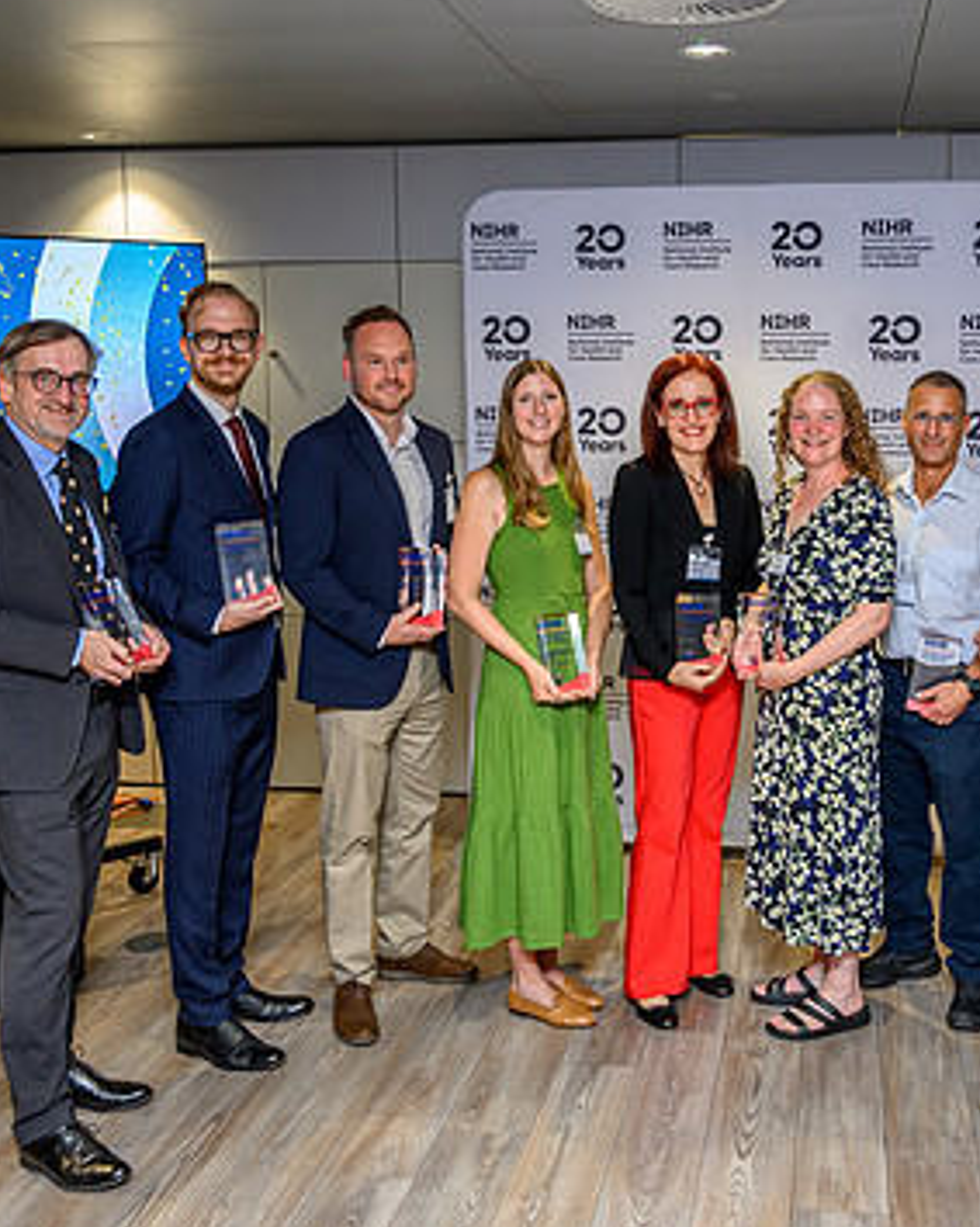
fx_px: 1451
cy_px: 570
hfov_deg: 36.8
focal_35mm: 40
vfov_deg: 45.8
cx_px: 682
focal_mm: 25.5
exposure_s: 1/200
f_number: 4
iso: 1000
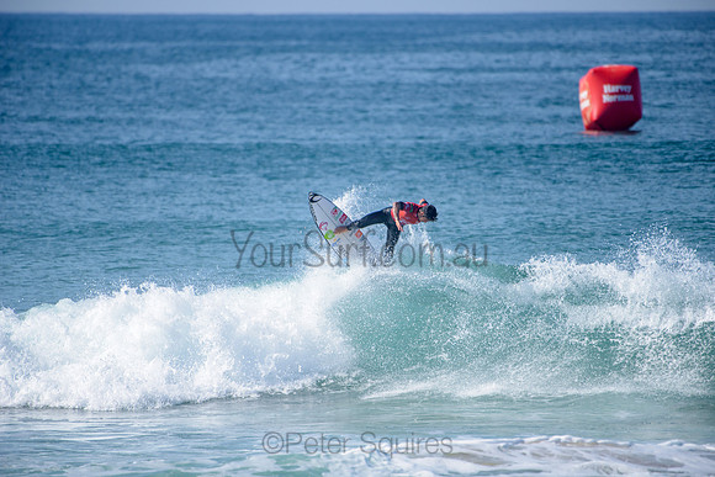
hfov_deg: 4.1
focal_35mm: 500
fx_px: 9932
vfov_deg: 2.8
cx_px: 358
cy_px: 238
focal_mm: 500
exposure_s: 1/2000
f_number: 5.6
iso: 160
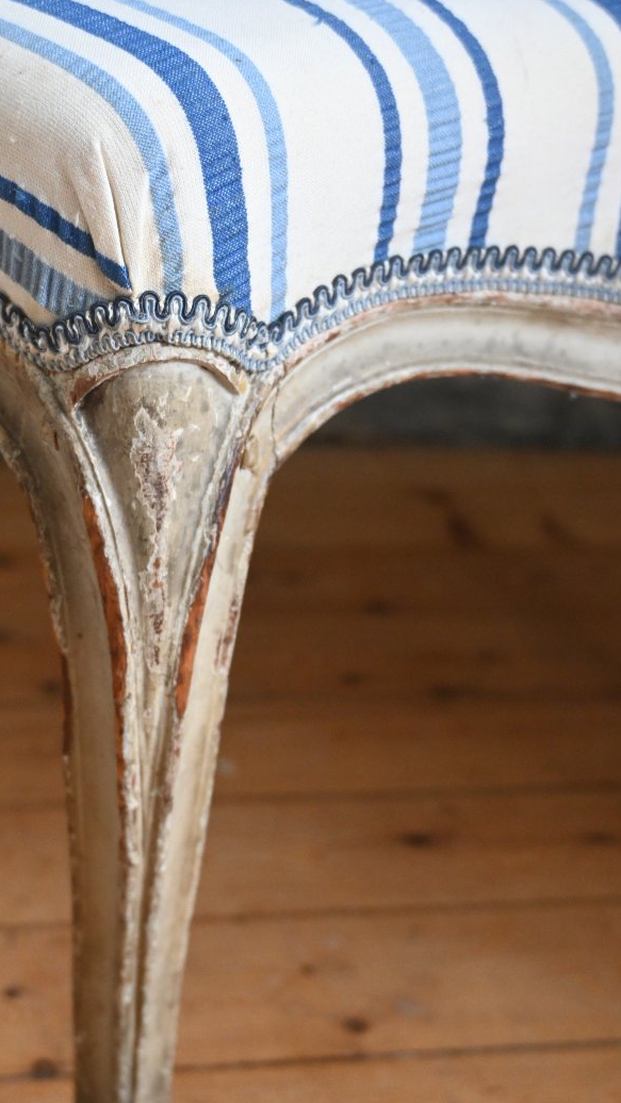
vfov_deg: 36.4
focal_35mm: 57
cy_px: 610
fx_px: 1677
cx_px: 235
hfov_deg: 20.9
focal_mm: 31.5
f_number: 4
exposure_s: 1/125
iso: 2500
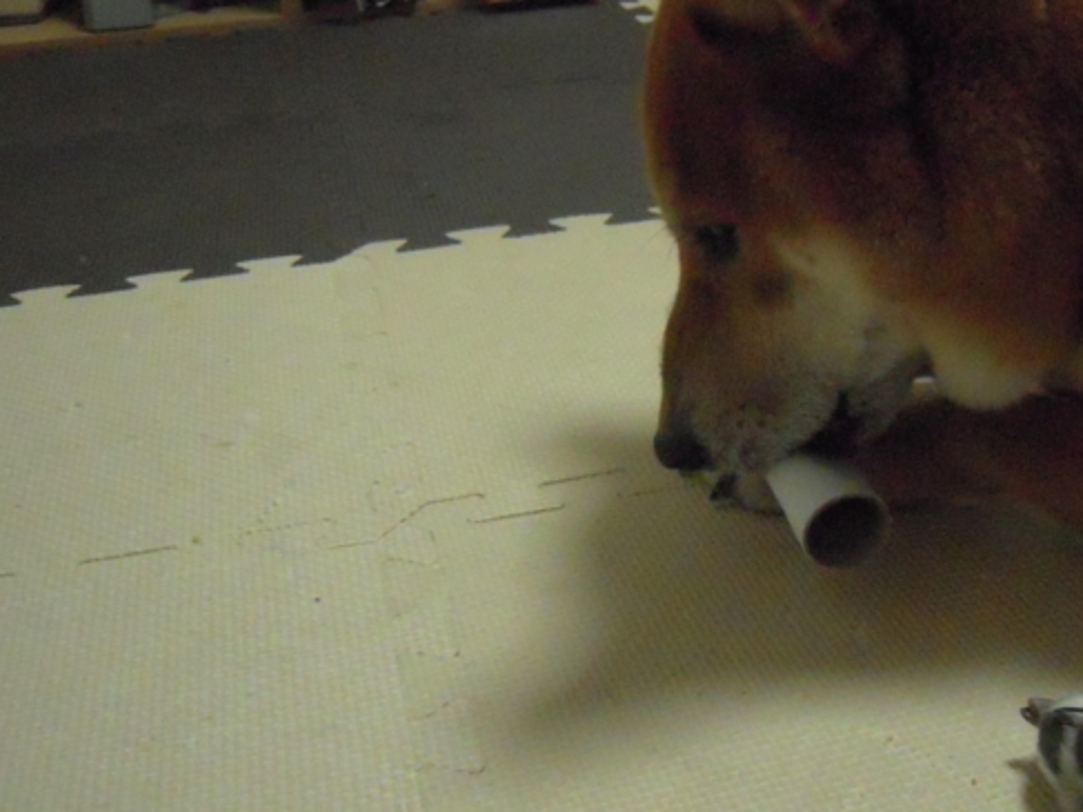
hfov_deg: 40.5
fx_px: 1439
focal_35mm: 46
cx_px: 763
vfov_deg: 31.5
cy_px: 438
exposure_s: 1/125
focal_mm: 5
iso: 1600
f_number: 2.7
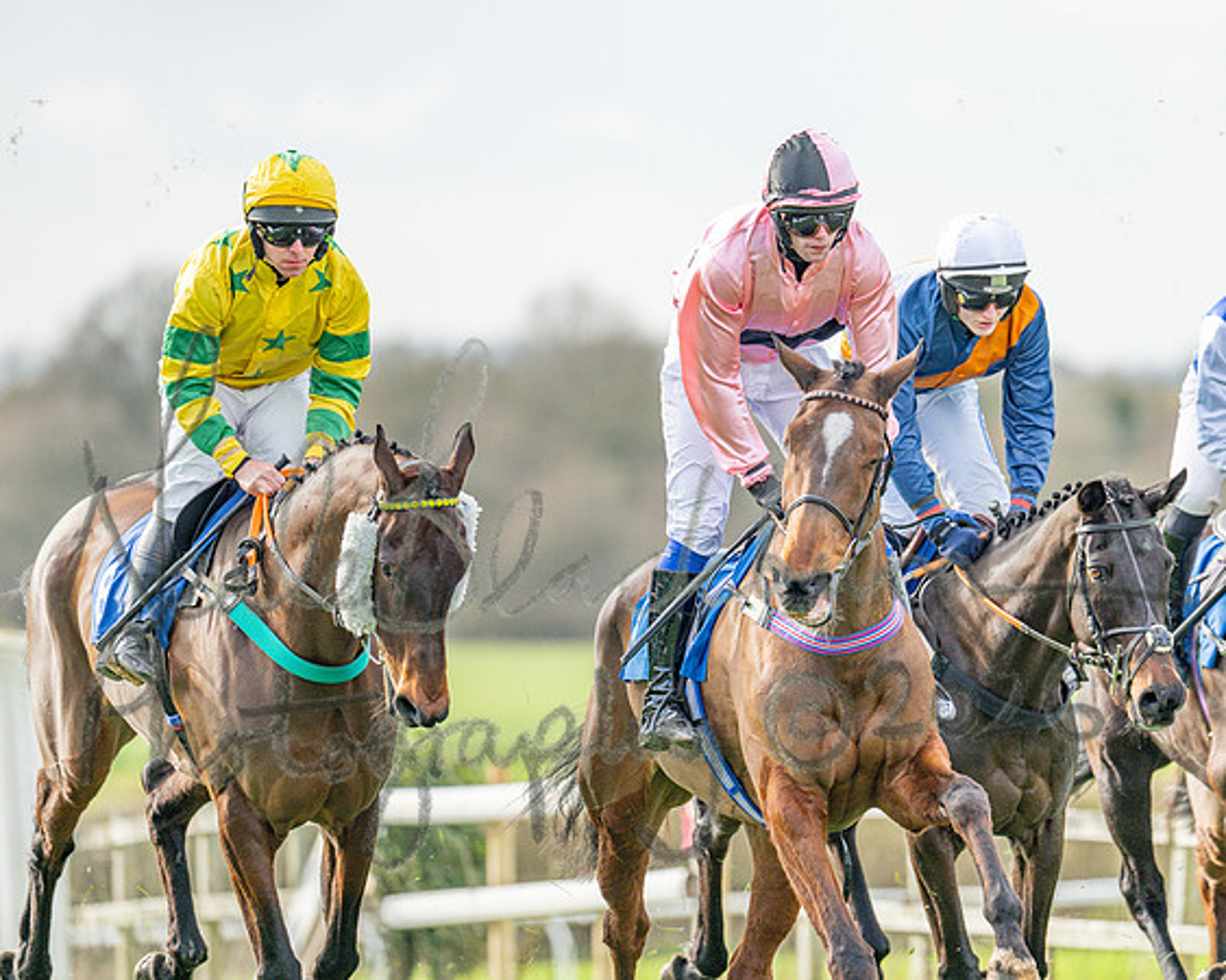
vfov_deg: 3.0
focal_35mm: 516
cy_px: 419
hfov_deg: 3.8
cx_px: 662
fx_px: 18718
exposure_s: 1/1600
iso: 500
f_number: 4.5
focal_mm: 400
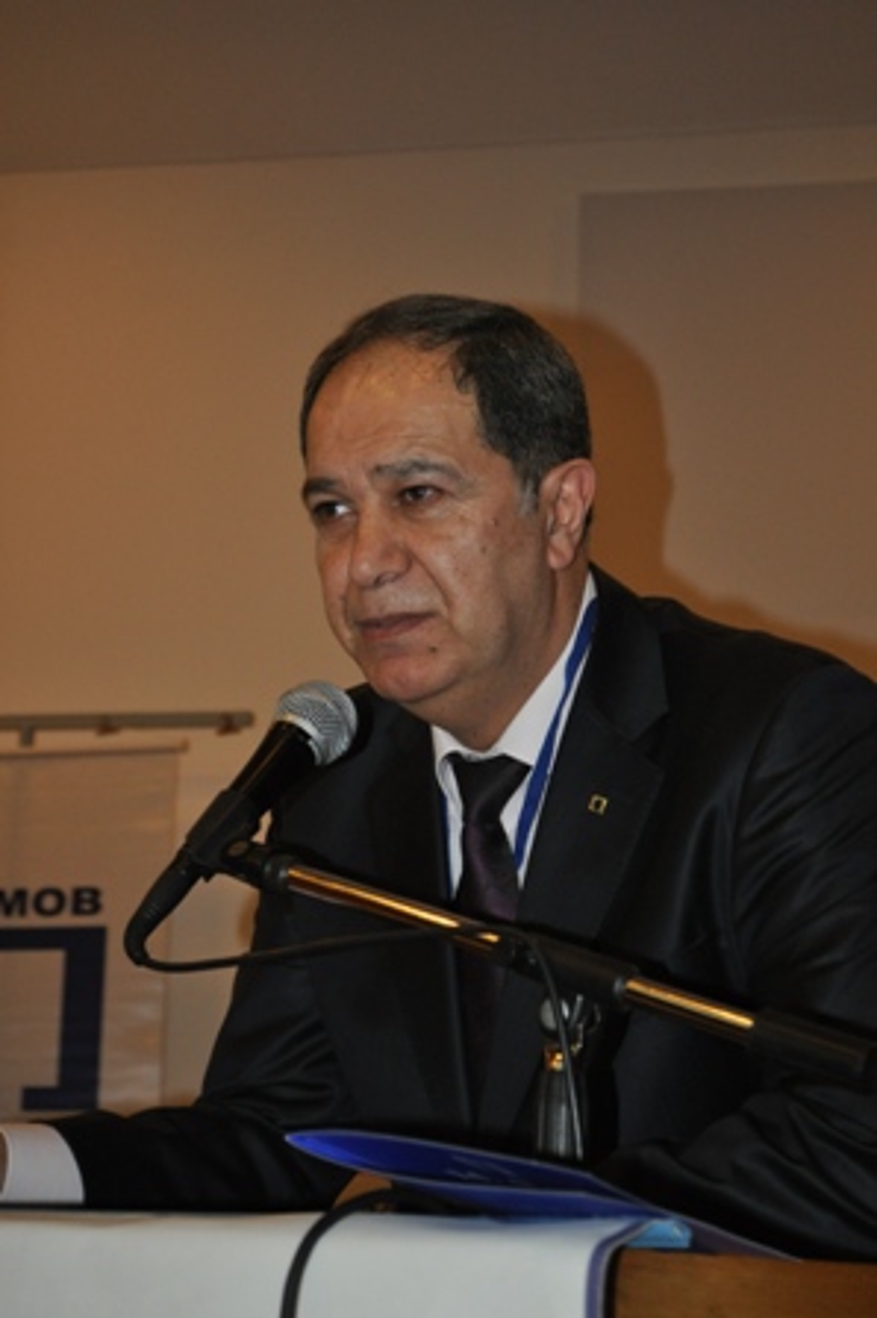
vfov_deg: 31.9
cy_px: 659
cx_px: 438
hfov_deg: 21.5
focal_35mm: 63
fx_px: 2306
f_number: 5.3
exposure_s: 1/60
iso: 800
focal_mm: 42
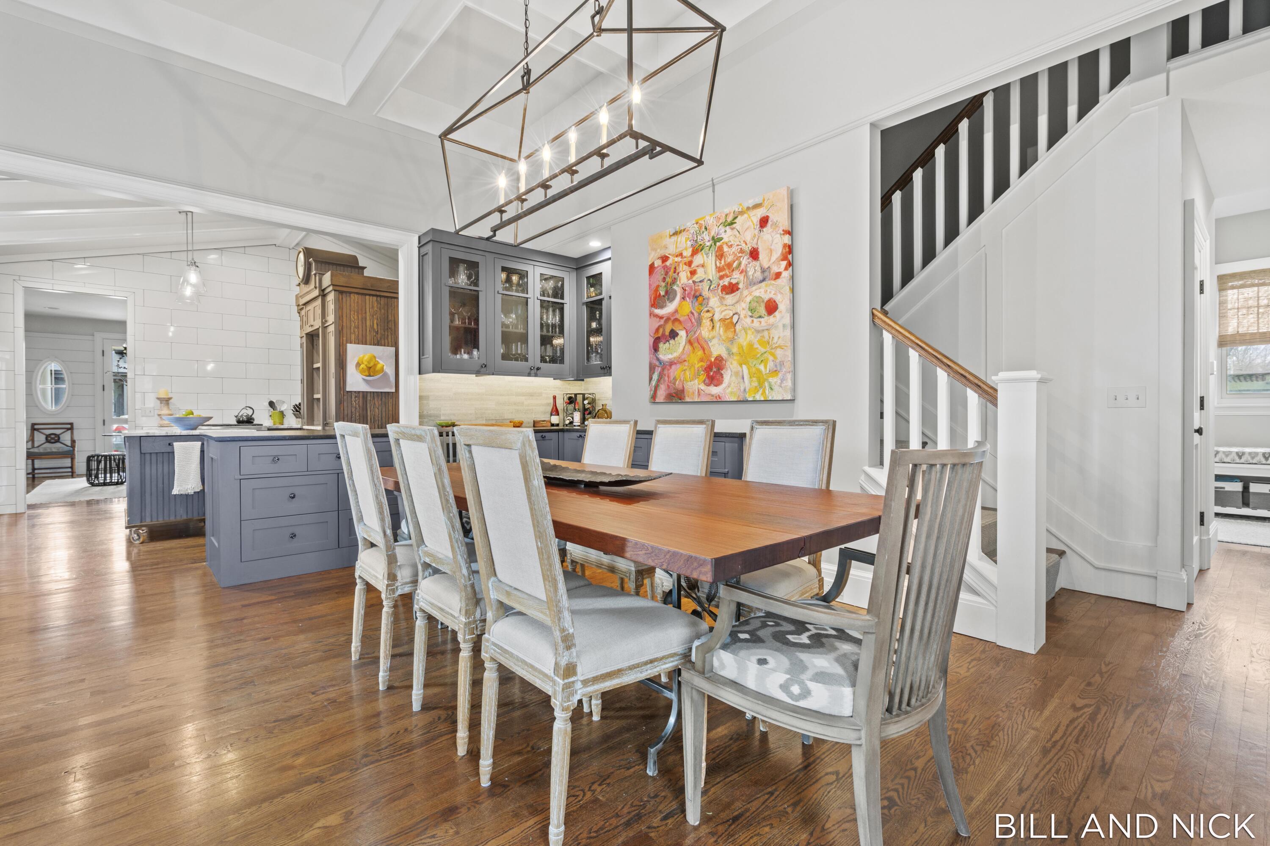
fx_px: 564
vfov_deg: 73.7
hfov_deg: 96.7
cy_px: 423
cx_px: 635
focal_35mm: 16
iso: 250
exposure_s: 2.5
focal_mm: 16
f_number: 8
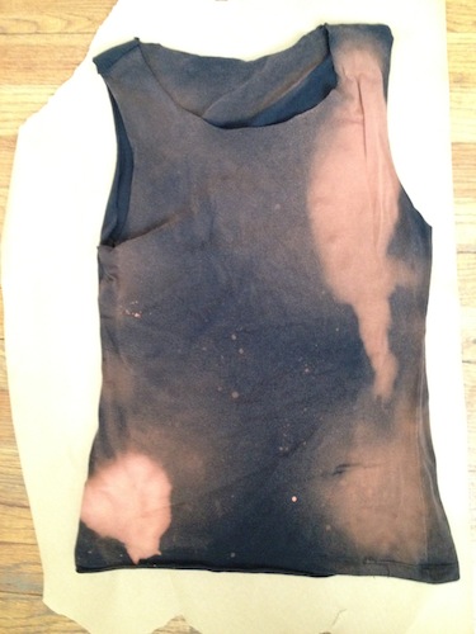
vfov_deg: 52.6
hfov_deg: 40.7
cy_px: 317
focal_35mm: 35
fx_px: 642
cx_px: 238
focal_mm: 4.28
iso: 500
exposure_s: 1/15
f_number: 2.4
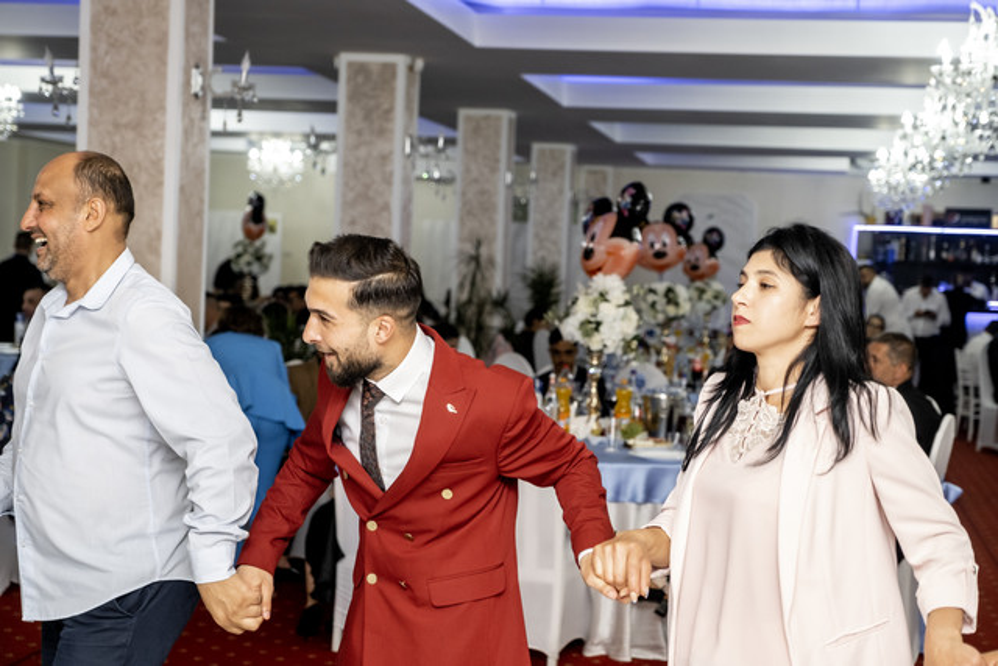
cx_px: 499
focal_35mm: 60
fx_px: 1664
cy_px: 333
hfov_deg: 33.4
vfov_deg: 22.6
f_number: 2.8
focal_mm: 40.1
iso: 1250
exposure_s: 1/160
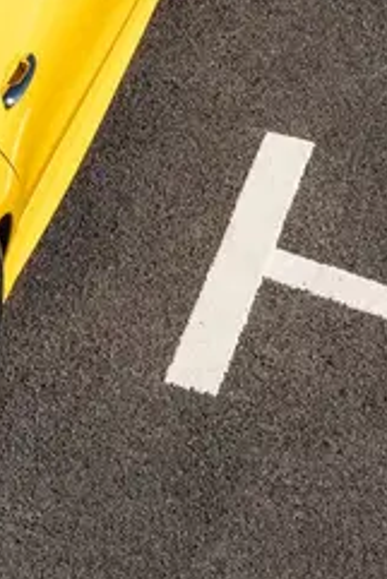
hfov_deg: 5.3
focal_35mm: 249
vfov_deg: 8.2
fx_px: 4009
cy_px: 31
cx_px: -601
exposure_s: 1/160
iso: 100
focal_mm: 50
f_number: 11
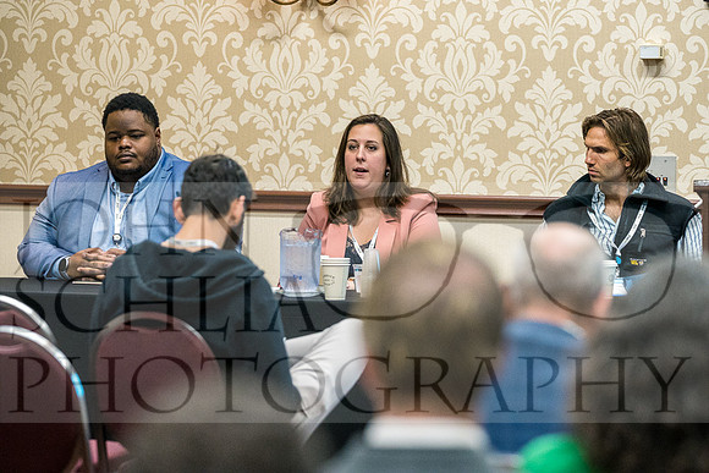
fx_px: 4570
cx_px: 354
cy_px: 236
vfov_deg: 5.9
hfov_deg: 8.9
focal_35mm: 232
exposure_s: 1/125
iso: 3200
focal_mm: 155
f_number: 3.5
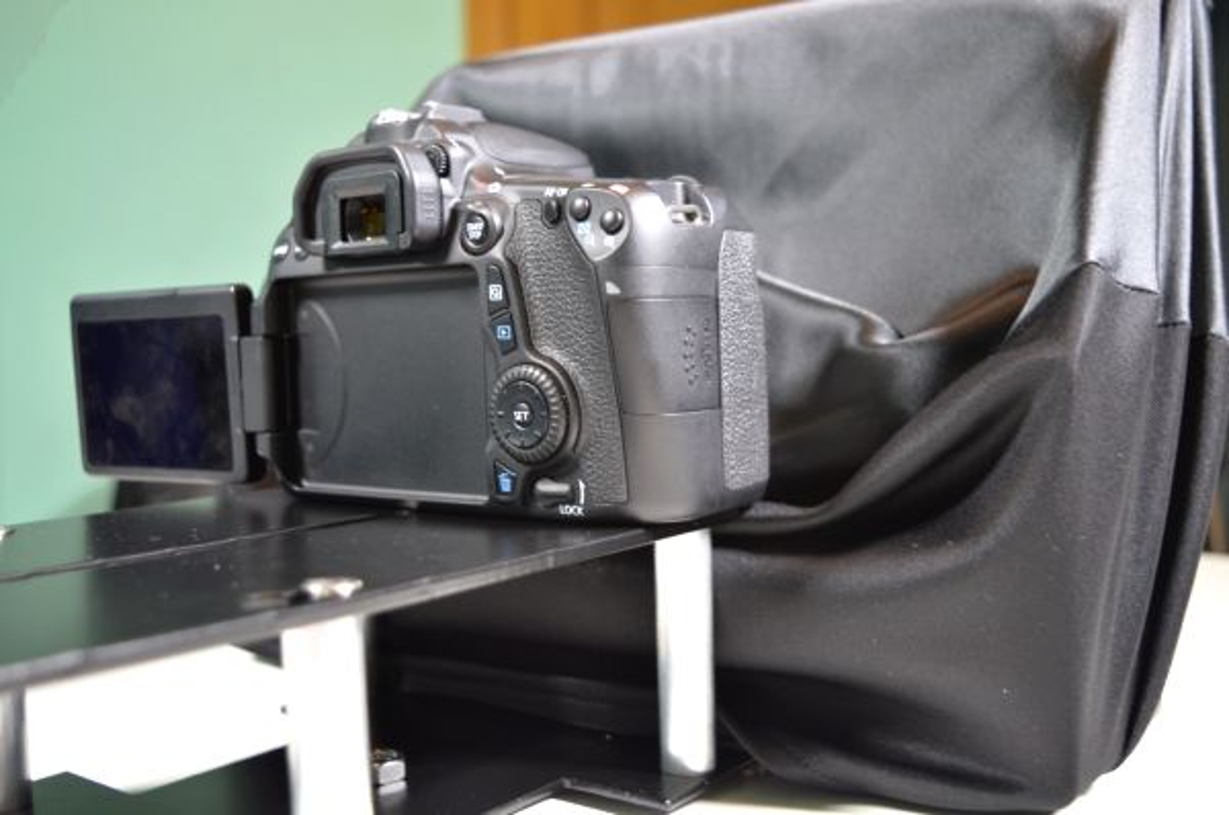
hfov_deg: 49.6
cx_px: 614
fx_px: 1329
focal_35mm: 39
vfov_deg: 34.1
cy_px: 408
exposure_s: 1/25
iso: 400
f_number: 4
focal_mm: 26
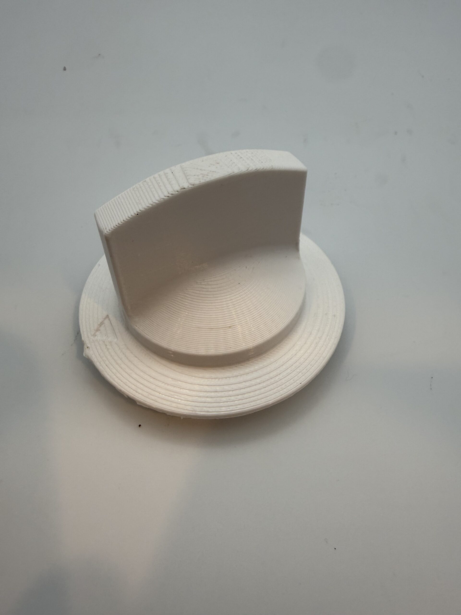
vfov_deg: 71.6
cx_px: 230
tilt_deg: -55.4
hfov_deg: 56.8
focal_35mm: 24
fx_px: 426
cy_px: 308
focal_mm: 2.22
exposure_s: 1/99
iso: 50
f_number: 2.2
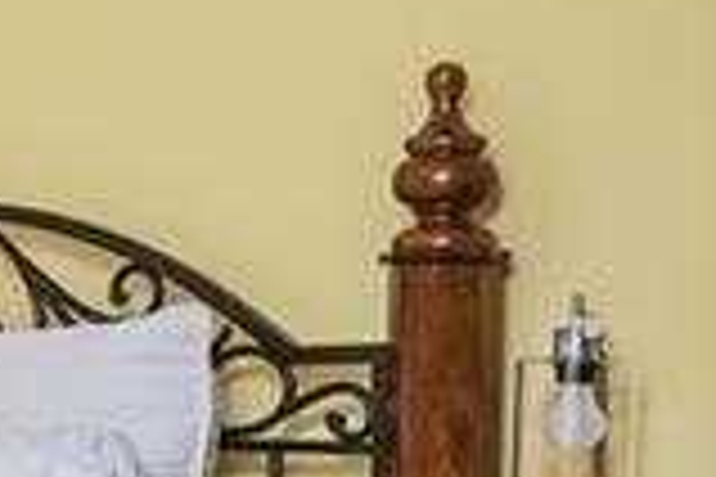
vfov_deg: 11.2
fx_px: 2426
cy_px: 392
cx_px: -1045
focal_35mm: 122
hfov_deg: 12.7
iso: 100
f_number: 5
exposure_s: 1/50
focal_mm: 19
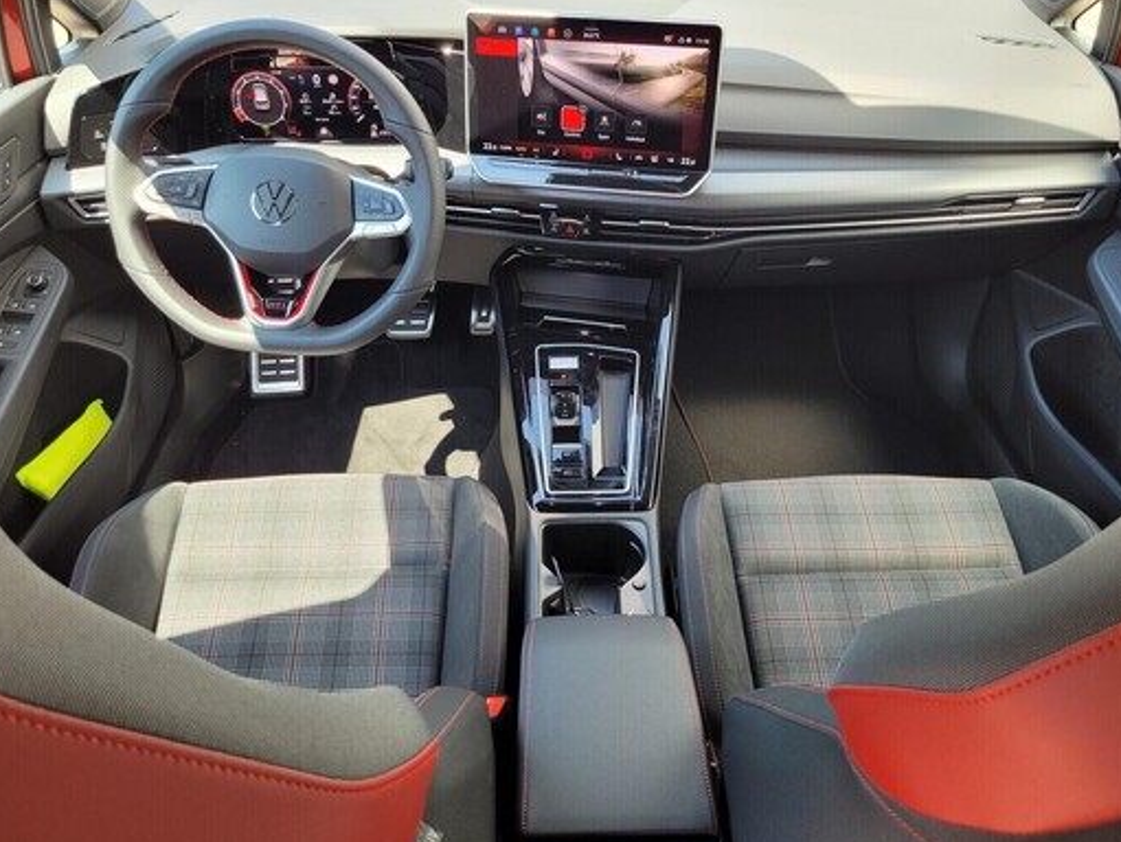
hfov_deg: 63.4
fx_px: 907
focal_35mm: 28
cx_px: 579
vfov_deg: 49.8
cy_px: 411
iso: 50
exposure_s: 1/100
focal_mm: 5.4
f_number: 1.8
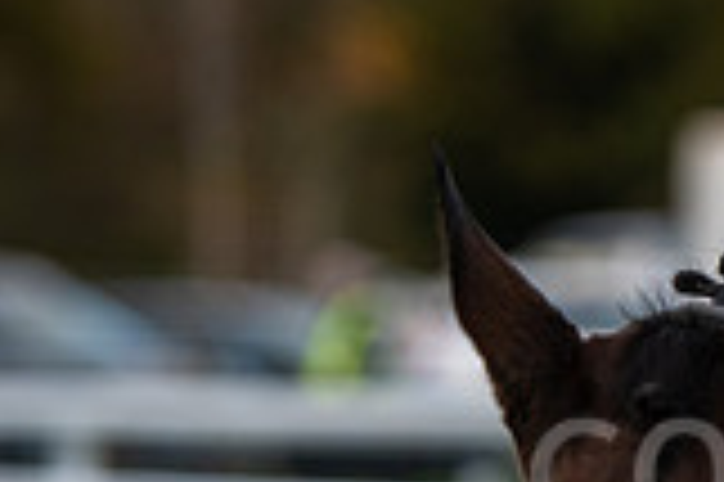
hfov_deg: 4.4
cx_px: 1120
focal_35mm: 469
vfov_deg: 2.9
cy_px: 750
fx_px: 9422
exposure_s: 1/500
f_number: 2.8
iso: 320
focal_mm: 130
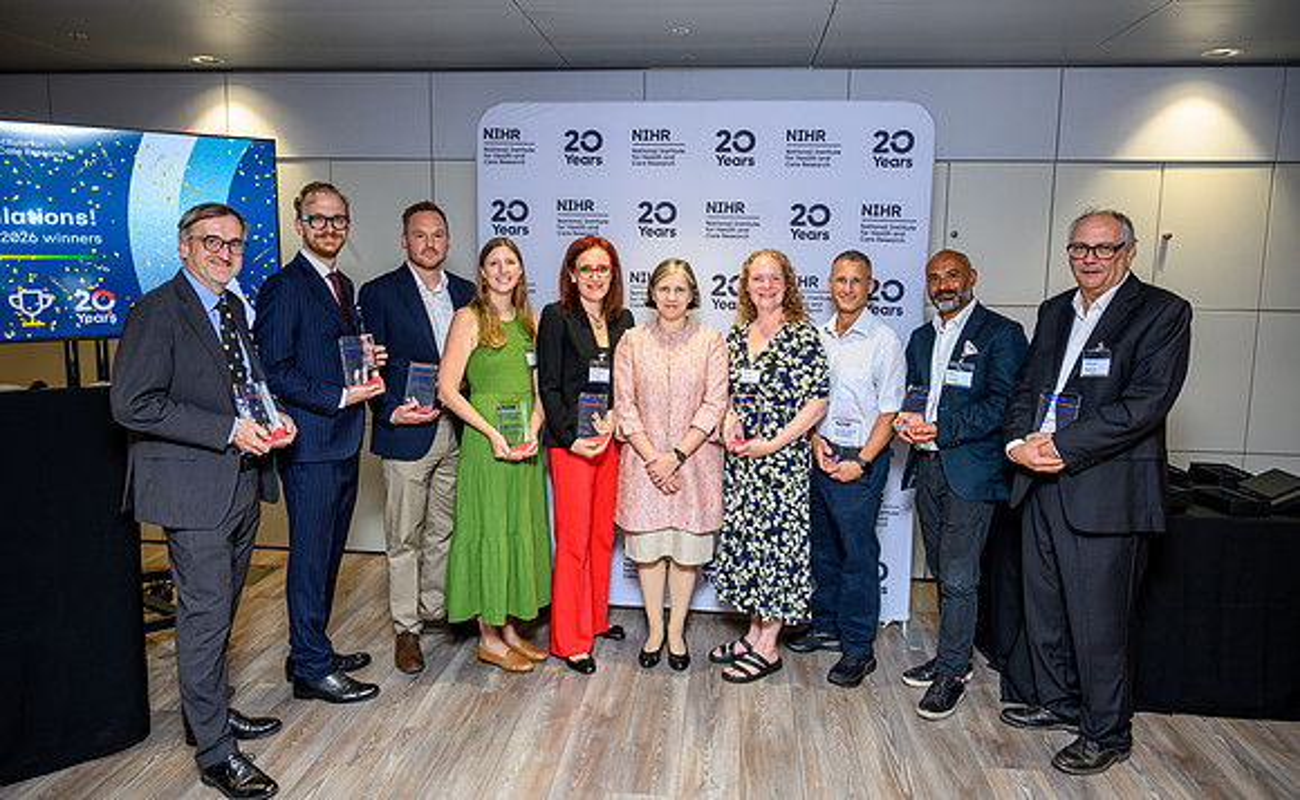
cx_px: 650
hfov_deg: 72.6
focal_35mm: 25
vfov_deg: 48.6
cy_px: 366
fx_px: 885
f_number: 4
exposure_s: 1/200
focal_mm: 24
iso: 1000
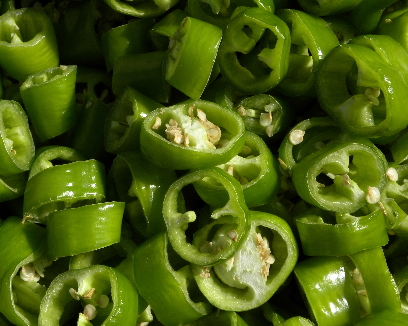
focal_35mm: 115
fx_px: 1389
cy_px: 155
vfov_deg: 13.4
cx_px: 163
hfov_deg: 16.7
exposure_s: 1/234
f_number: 8
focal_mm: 16.9
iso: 64
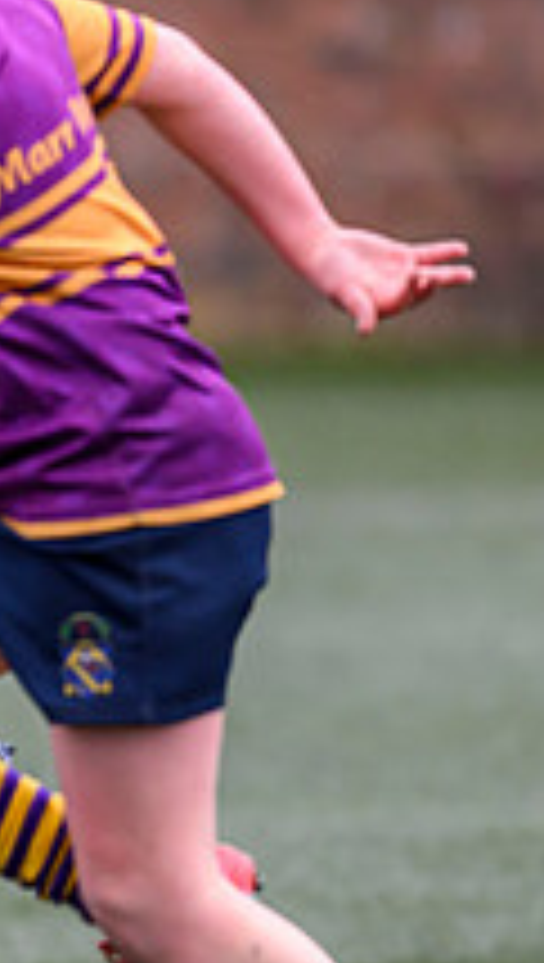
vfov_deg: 1.5
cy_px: 504
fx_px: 36553
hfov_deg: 0.9
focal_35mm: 1431
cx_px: -554
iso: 800
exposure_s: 1/1600
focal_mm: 400
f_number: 3.5
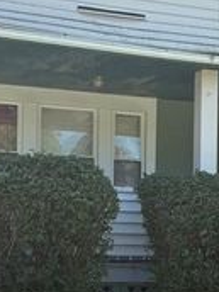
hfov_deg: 14.6
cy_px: 201
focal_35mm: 101
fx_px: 852
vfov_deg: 19.4
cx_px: 158
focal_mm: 5.96
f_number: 1.6
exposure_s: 1/1667
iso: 64
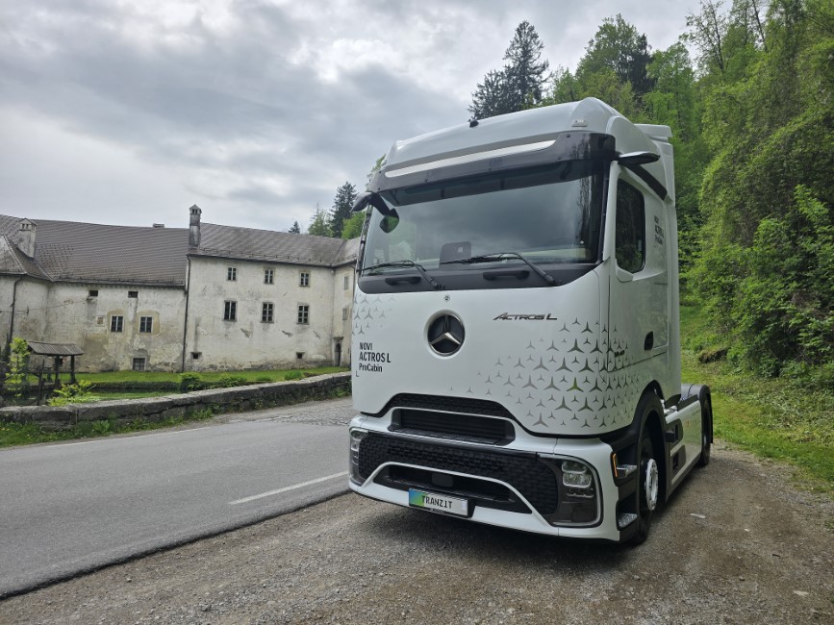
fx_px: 554
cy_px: 312
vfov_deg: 58.9
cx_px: 417
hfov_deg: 73.9
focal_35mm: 23
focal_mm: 6.3
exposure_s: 1/937
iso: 12
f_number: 1.7
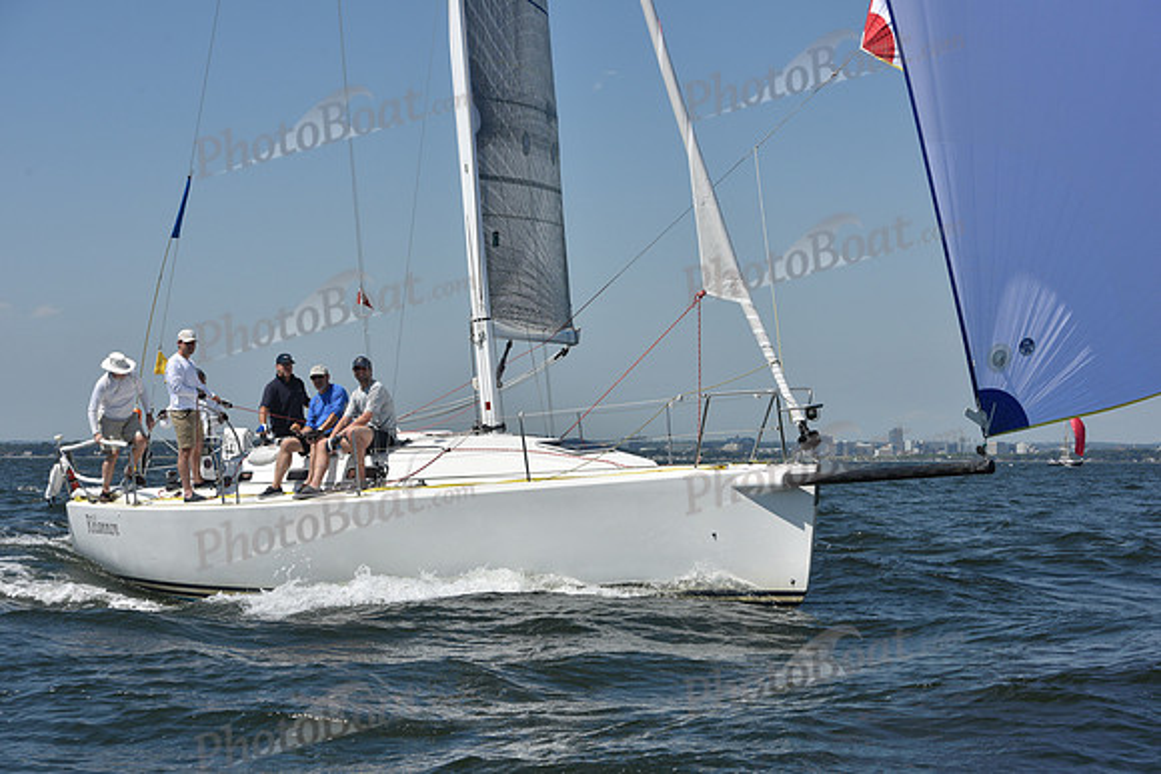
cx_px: 580
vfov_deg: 19.5
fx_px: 2258
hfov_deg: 28.8
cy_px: 387
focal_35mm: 70
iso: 250
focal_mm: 70
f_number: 9
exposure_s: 1/1250
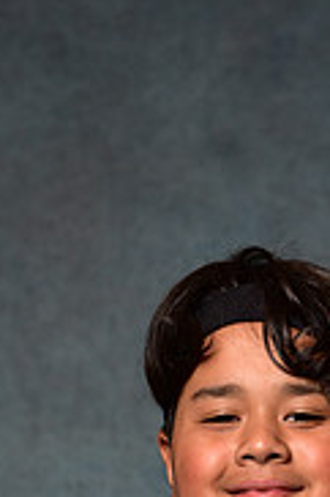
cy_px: 746
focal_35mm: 223
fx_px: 3072
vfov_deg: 9.0
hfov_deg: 6.1
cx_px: 225
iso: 100
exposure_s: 1/200
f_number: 5
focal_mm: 70
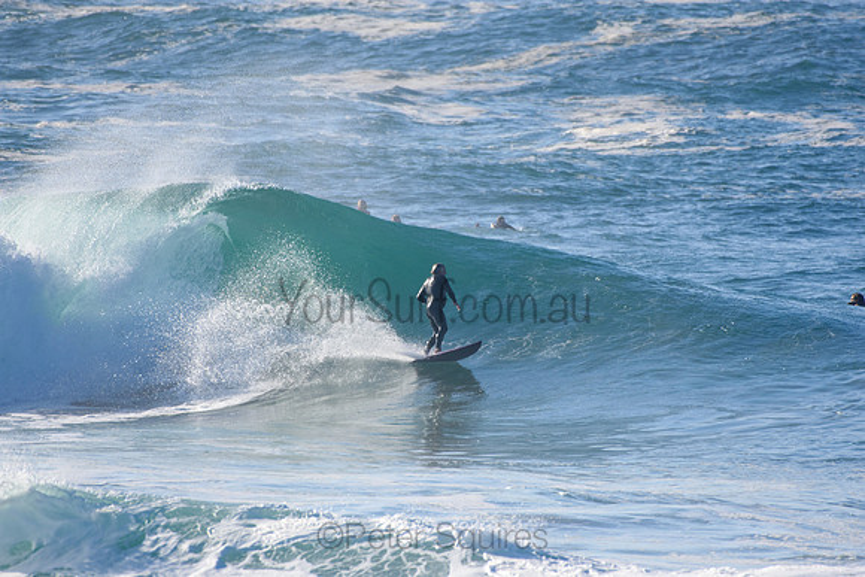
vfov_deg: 1.8
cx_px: 432
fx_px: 18024
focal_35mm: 750
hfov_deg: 2.7
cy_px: 288
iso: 360
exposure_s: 1/2000
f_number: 5.6
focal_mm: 500
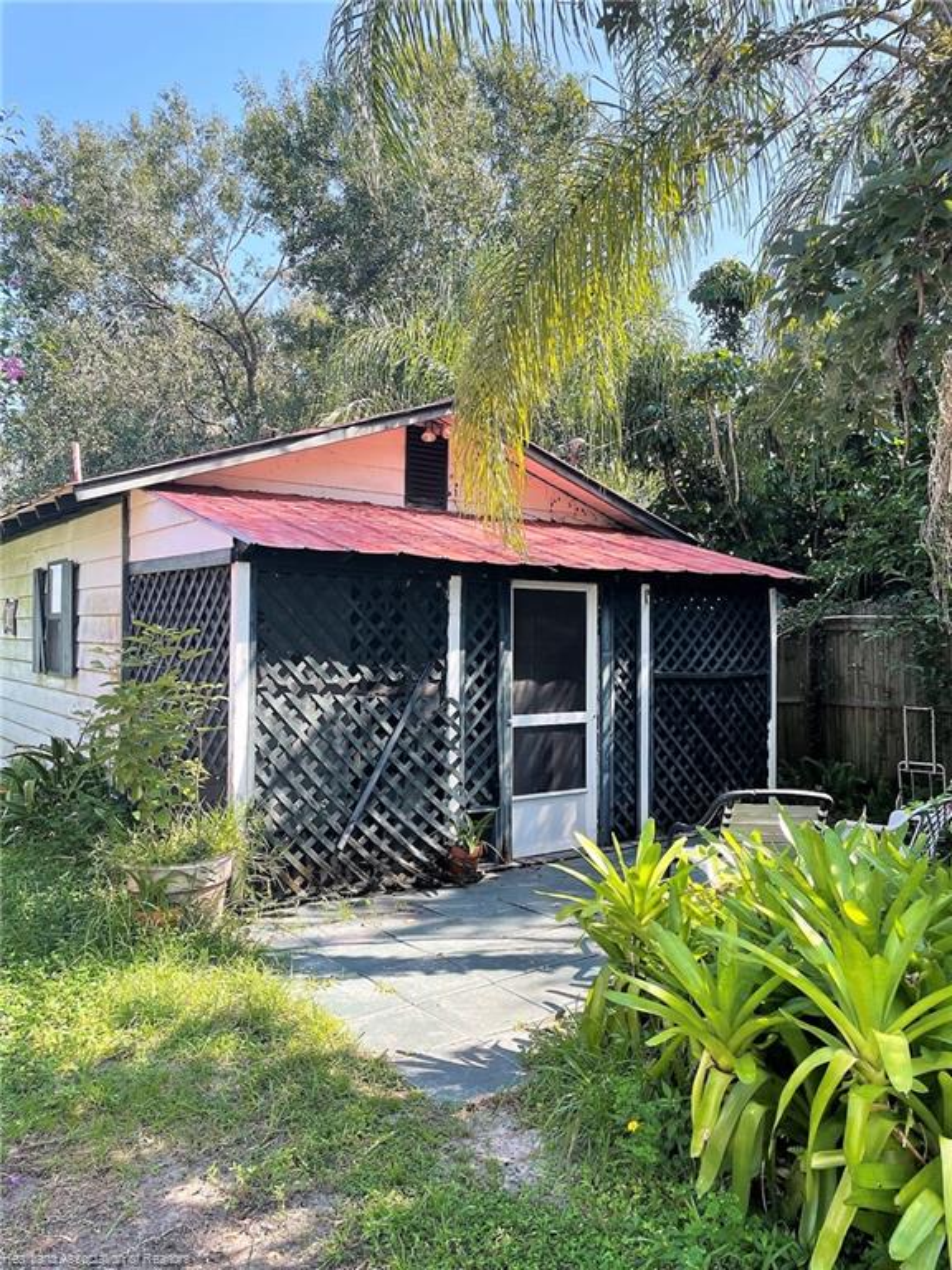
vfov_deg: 67.3
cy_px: 635
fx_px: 953
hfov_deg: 53.1
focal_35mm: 26
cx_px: 476
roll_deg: -0.1
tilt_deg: +1.0
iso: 32
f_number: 1.6
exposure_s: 1/647
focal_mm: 4.2
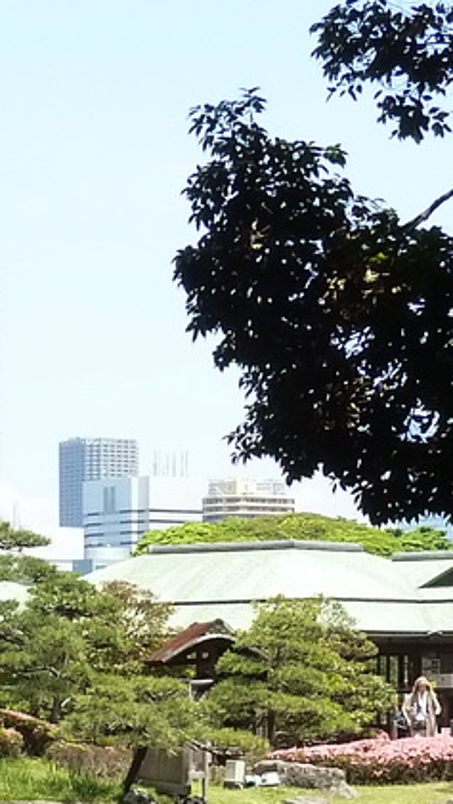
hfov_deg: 8.2
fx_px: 3095
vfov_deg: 14.5
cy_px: 842
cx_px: -197
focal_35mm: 145
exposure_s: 1/250
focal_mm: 5.7
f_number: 4
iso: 200
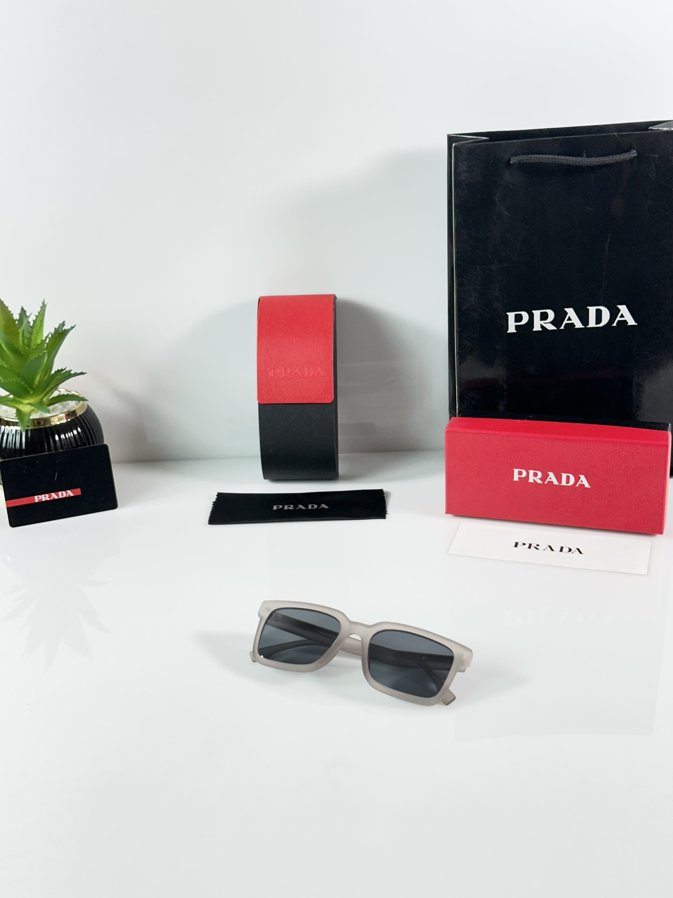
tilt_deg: -22.4
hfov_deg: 30.3
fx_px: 1244
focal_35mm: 48
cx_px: 336
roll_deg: +3.3
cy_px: 449
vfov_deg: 39.7
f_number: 1.78
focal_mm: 6.86
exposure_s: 1/100
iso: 100
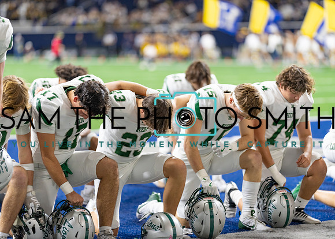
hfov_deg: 14.2
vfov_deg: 10.2
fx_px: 1346
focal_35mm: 141
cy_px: 120
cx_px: 168
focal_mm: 135
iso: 500
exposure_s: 1/400
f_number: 1.8
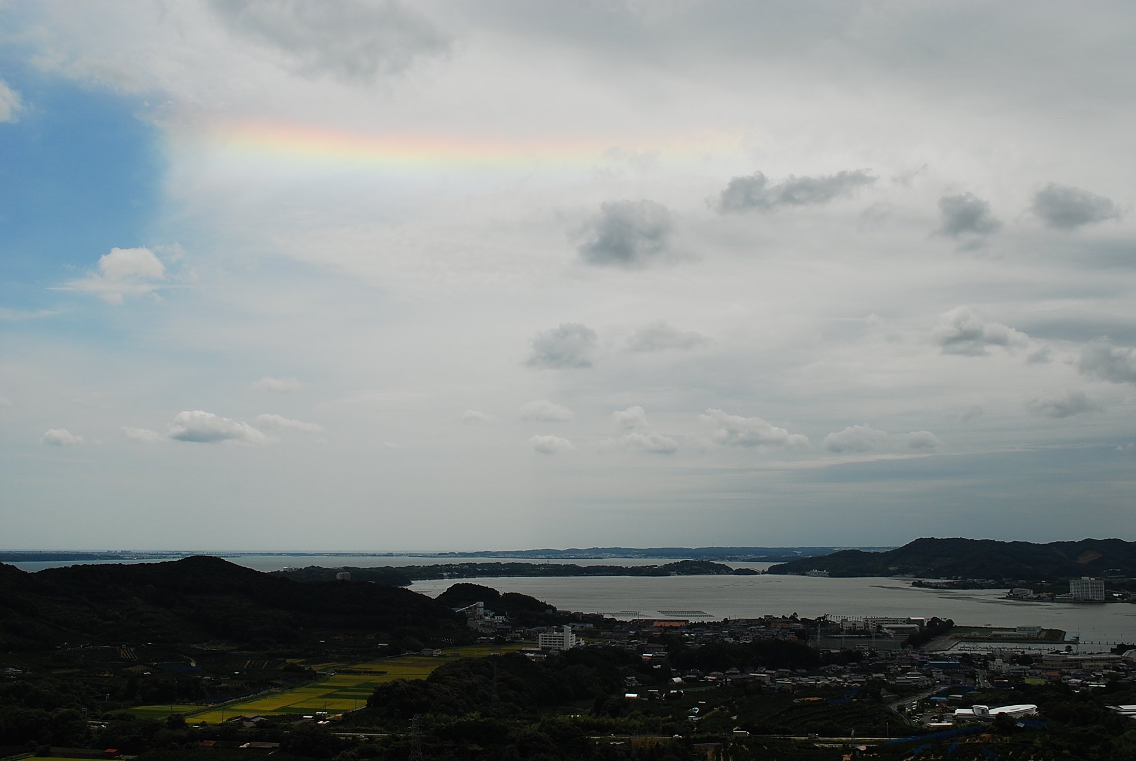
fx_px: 1137
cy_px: 380
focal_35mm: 36
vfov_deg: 37.0
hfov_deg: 53.1
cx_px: 568
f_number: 10
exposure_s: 1/400
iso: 100
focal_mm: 24
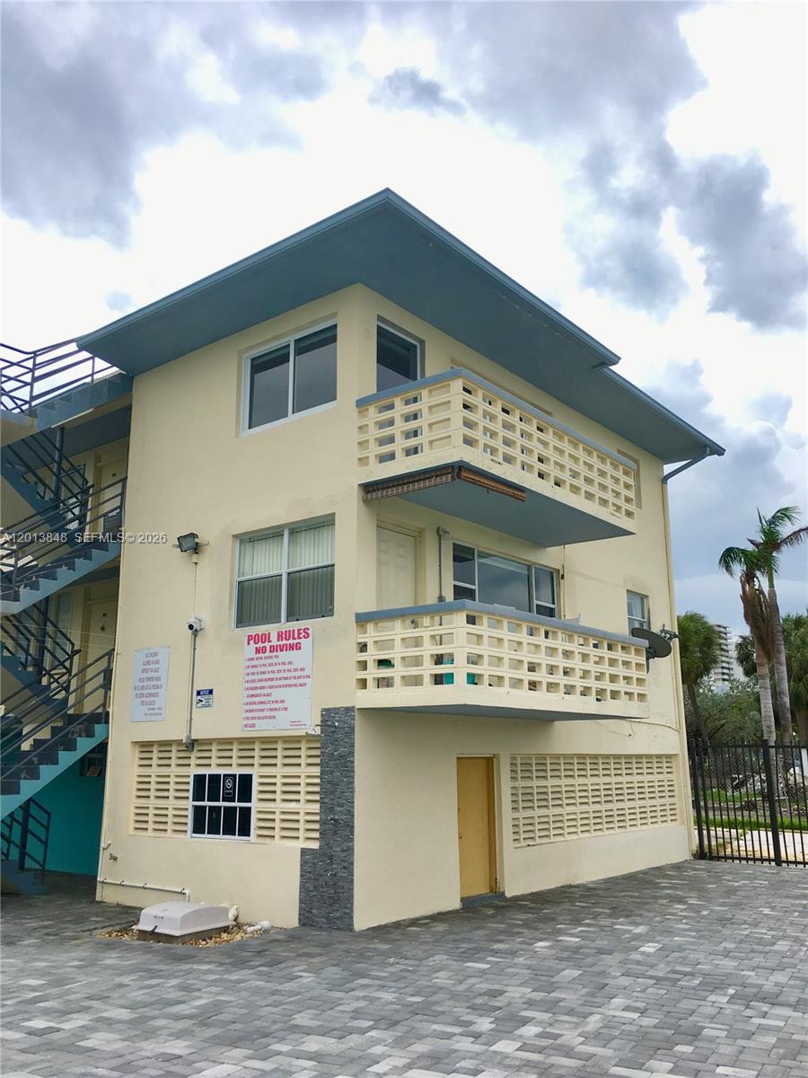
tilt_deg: +15.3
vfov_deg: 61.7
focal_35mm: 29
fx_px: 903
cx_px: 404
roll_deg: +0.5
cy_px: 539
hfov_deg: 48.2
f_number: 2.2
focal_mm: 4.15
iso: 25
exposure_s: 1/874
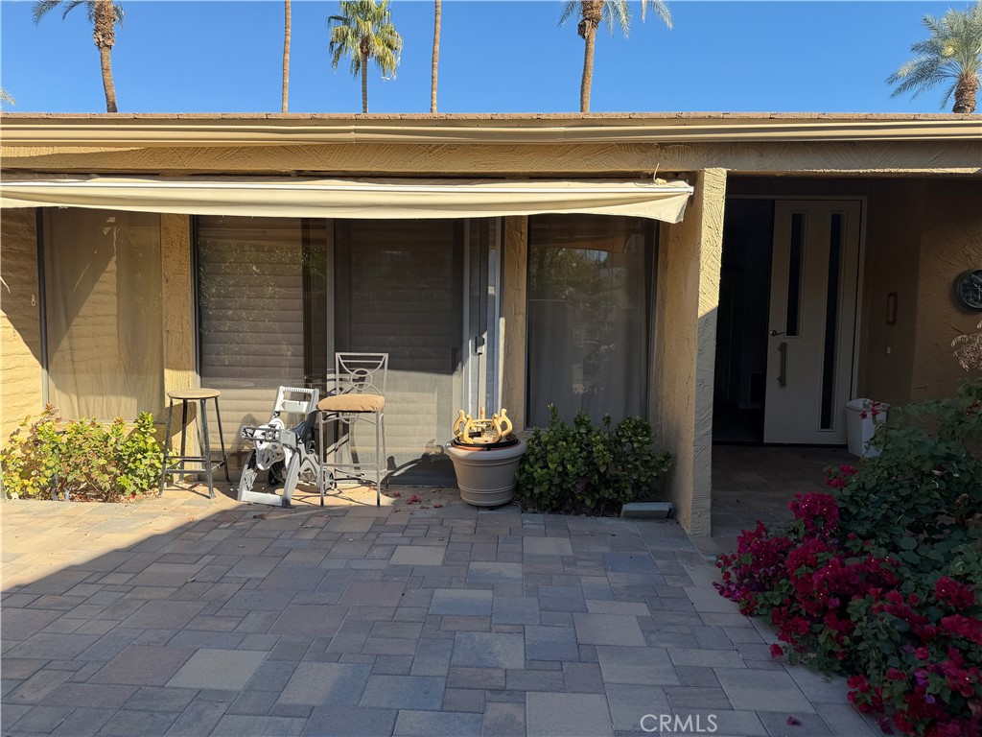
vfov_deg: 56.8
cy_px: 368
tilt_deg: -4.5
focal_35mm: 24
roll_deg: -1.0
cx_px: 491
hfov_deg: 71.6
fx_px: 681
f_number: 1.78
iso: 80
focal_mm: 6.76
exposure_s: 1/1689
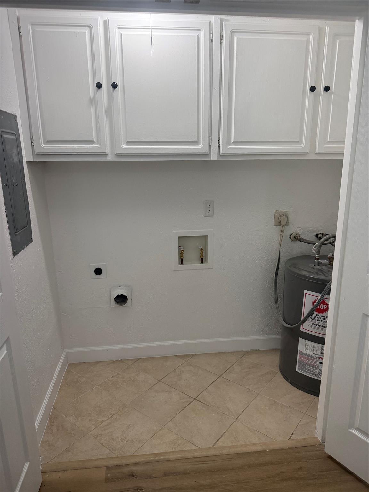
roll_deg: +0.2
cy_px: 246
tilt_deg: -14.8
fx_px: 341
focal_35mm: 24
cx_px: 184
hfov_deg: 56.8
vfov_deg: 71.6
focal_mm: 6.76
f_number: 1.78
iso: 125
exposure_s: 1/240
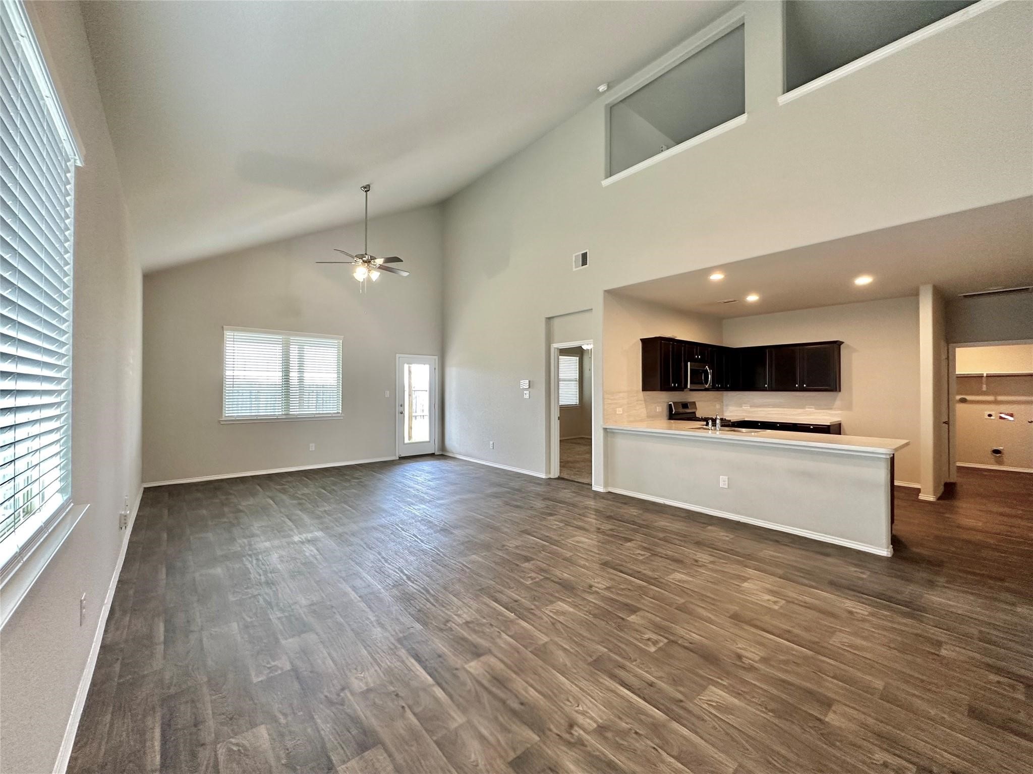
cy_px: 387
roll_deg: -0.9
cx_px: 516
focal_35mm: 14
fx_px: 418
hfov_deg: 102.1
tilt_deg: -0.1
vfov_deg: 85.7
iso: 160
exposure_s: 1/60
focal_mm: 2.22
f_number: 2.2
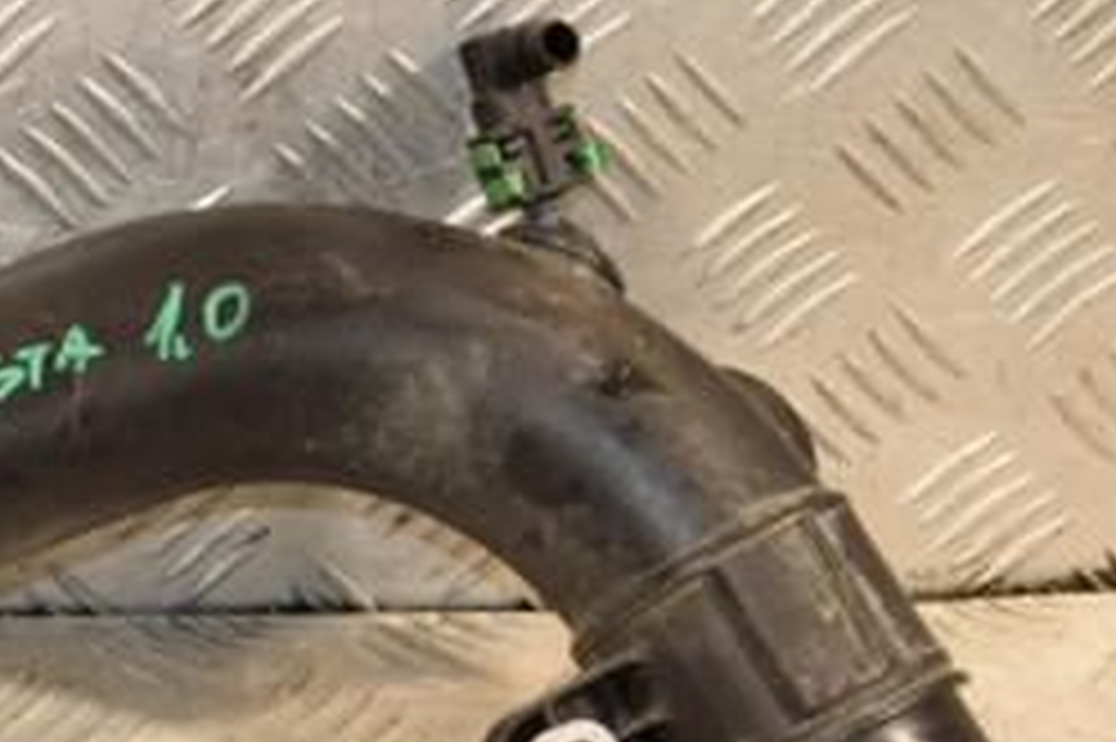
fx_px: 5056
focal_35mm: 163
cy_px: 576
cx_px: -180
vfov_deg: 8.4
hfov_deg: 12.3
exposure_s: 1/200
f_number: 5
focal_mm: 45
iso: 800
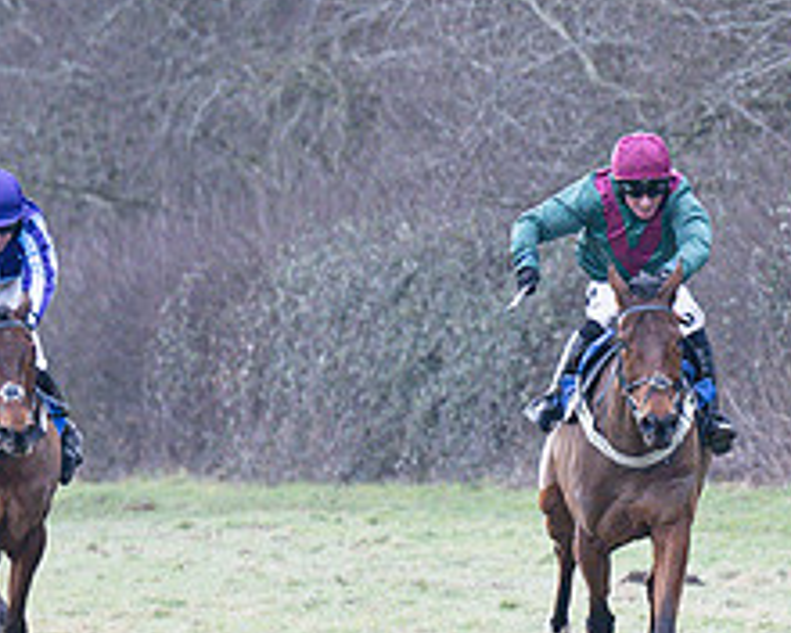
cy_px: 759
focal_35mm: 811
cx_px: 1126
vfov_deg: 1.9
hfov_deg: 2.4
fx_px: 18986
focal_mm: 135
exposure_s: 1/1600
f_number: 2.8
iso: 400
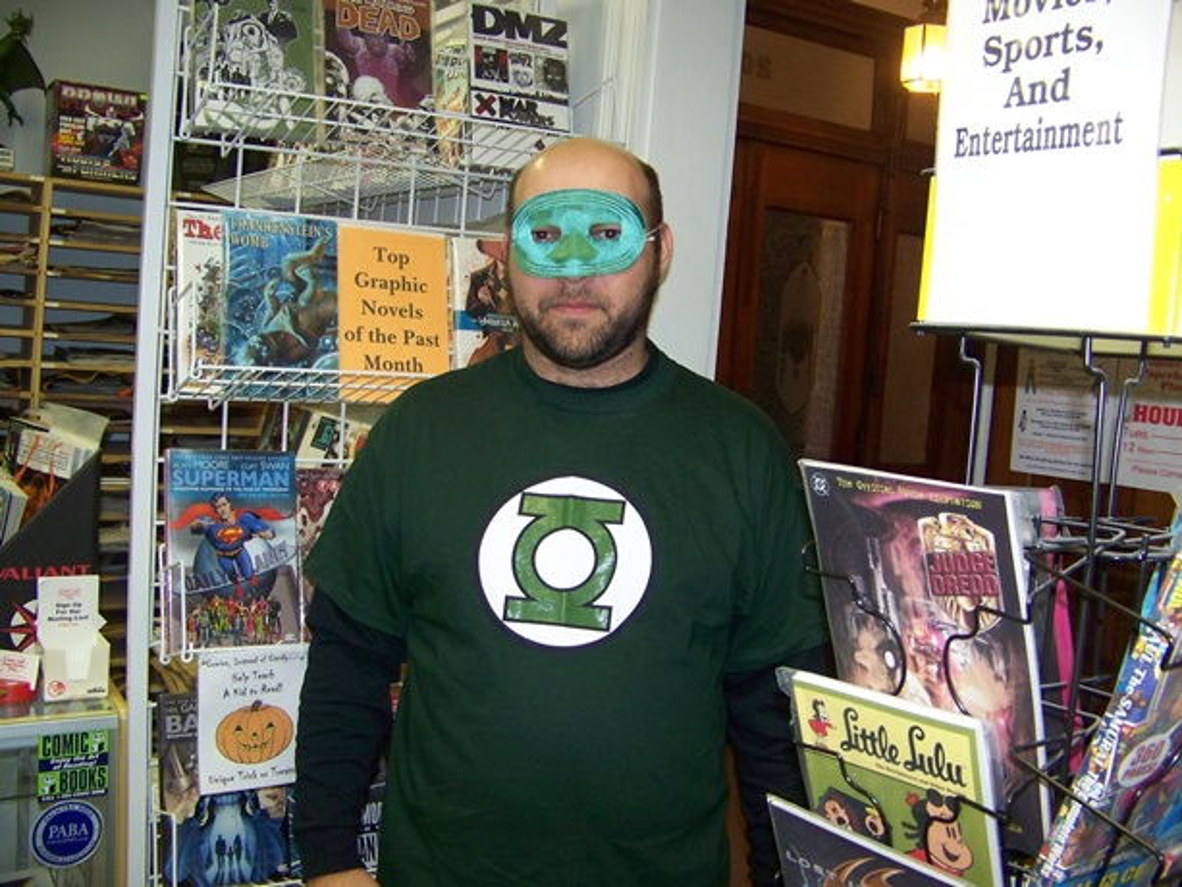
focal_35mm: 36
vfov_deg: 39.7
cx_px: 591
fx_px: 1229
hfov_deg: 51.3
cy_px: 444
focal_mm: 5.85
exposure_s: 1/30
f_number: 2.8
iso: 200
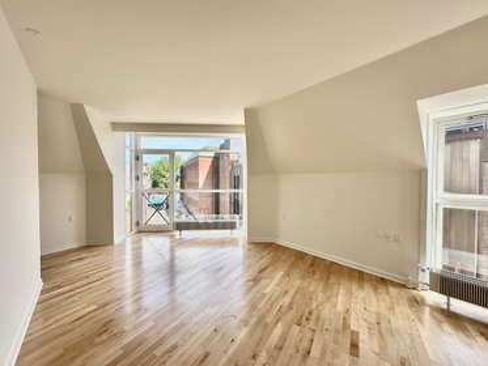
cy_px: 183
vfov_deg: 85.7
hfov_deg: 102.0
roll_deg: -0.5
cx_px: 244
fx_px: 197
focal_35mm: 14
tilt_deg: -0.9
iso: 40
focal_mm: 2.22
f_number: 2.2
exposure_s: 1/367
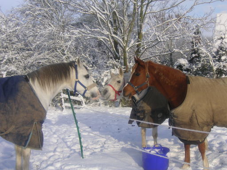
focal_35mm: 53
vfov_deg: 27.5
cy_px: 85
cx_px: 114
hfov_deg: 36.2
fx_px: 348
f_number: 3.6
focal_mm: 8.9
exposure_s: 1/750
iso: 50
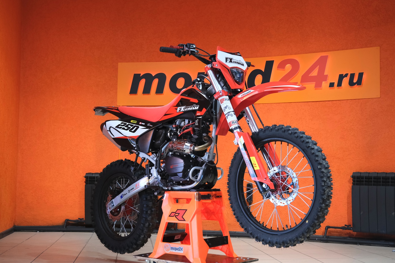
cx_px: 198
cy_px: 132
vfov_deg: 27.5
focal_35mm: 49
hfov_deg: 40.3
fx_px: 538
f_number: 4
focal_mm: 32.5
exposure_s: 1/100
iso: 1600
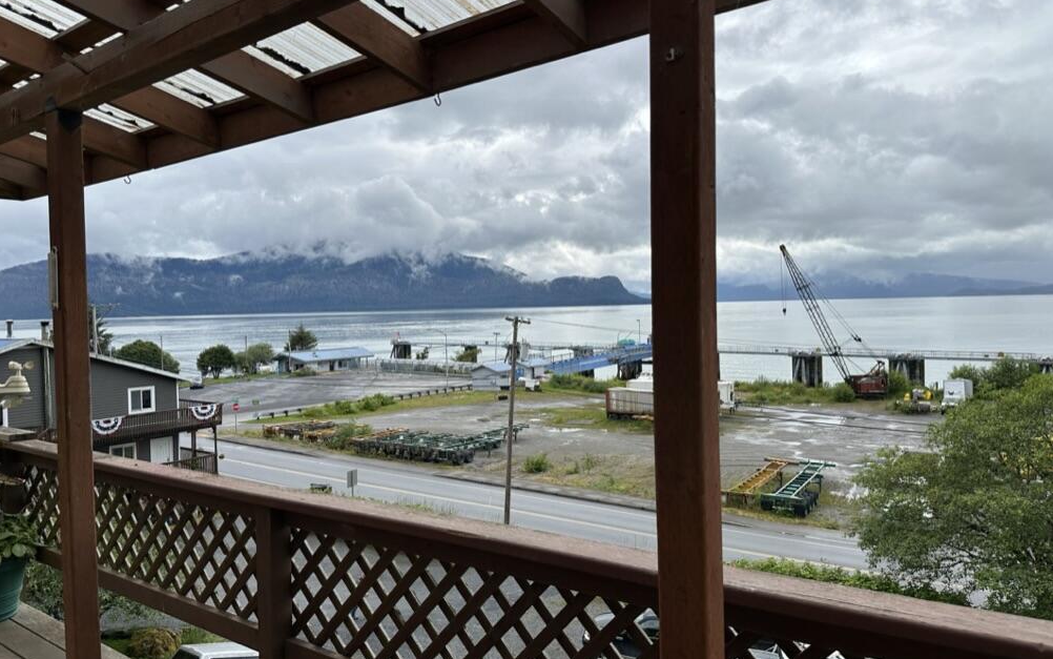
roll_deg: +0.5
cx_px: 517
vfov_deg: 47.6
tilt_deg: -0.9
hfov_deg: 70.4
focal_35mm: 26
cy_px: 320
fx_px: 746
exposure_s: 1/5525
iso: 80
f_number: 1.78
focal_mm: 6.86
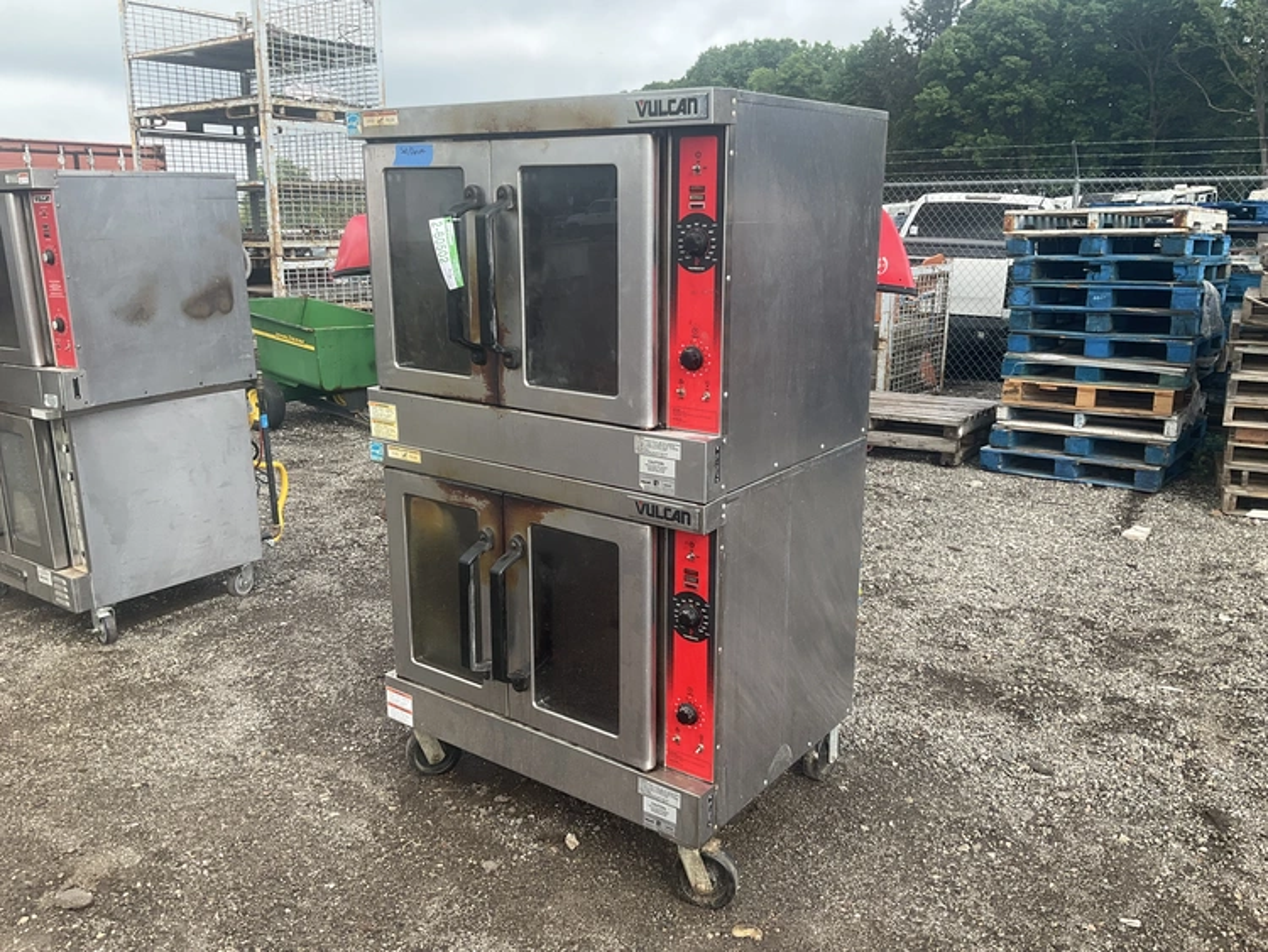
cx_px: 634
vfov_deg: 48.3
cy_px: 476
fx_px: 1063
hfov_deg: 61.6
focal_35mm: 29
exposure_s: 1/568
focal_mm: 3
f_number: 1.8
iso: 25
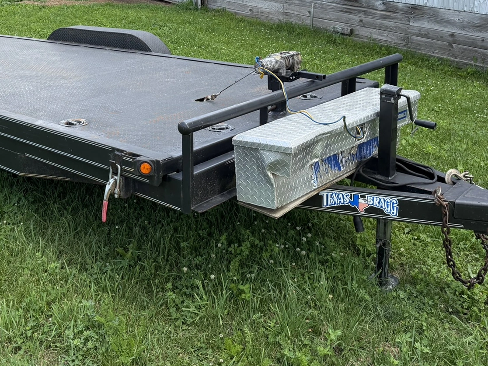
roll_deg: +1.4
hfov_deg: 43.2
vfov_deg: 32.6
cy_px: 72
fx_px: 606
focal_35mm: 43
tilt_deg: -13.2
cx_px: 163
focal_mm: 6.76
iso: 100
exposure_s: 1/1949
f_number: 1.78
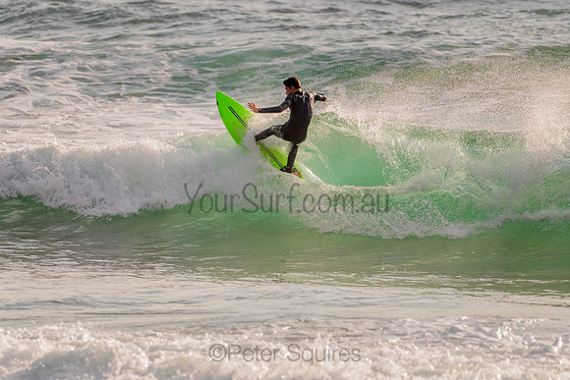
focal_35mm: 613
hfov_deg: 3.4
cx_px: 278
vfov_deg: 2.2
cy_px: 184
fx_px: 9706
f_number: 5.6
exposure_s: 1/2000
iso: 180
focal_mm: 500
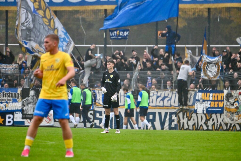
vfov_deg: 3.4
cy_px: 80
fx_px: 2678
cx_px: 120
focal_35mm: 400
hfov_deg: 5.2
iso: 3200
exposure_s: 1/1600
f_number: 5.6
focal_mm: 400
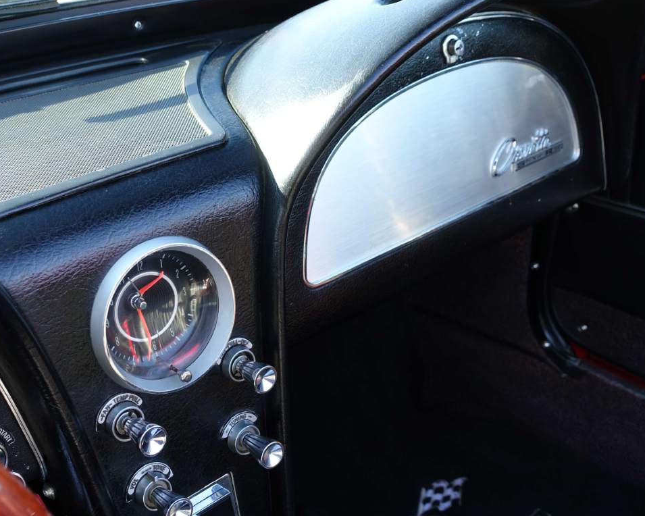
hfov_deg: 42.7
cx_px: 266
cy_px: 257
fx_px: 821
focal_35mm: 43
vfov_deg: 34.9
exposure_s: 1/80
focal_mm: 14.1
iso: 125
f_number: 3.2
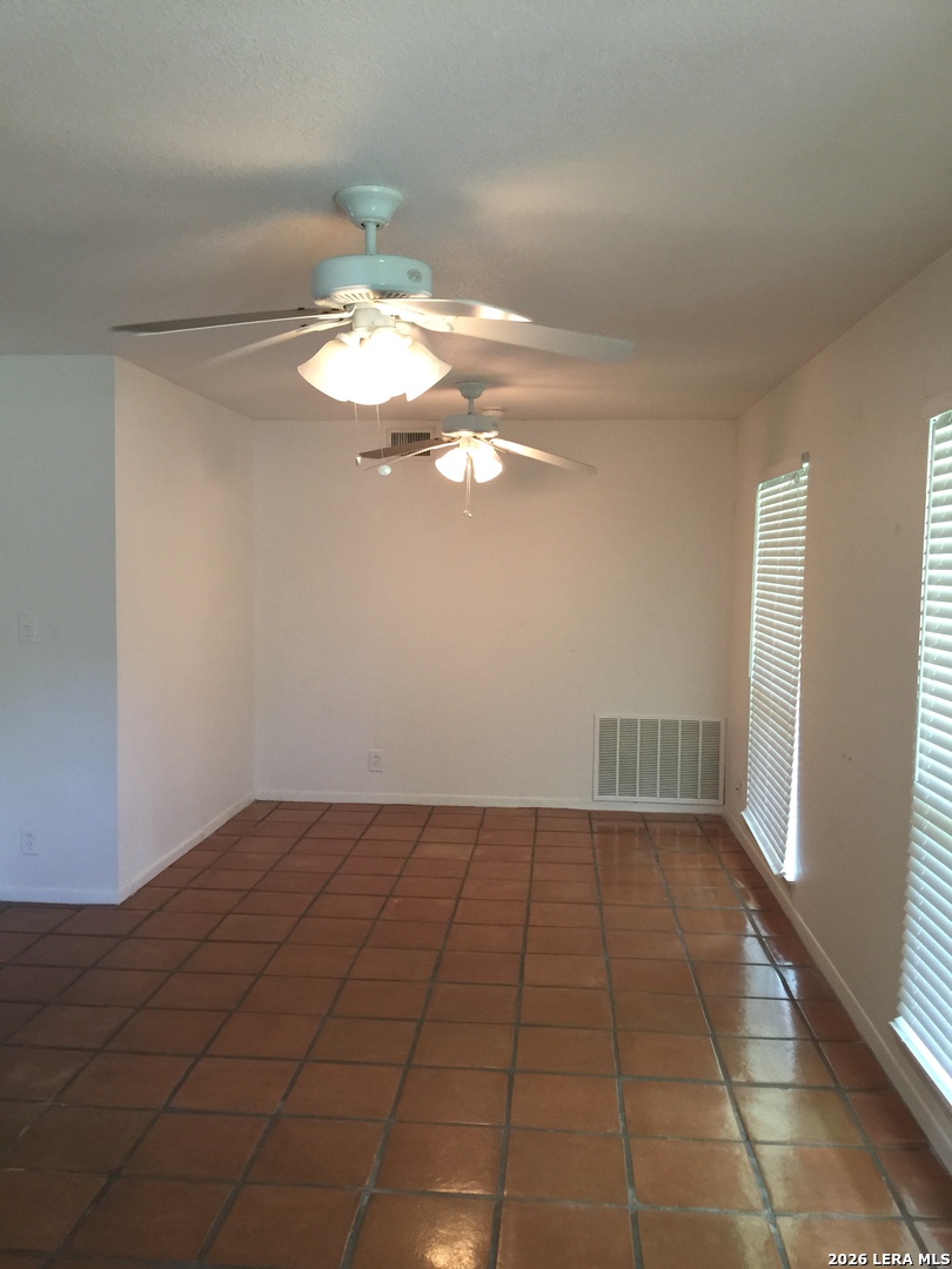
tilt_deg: -4.4
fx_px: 1063
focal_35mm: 29
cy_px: 634
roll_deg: -0.9
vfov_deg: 61.7
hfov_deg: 48.2
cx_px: 476
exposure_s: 1/15
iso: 80
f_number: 2.2
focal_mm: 4.15
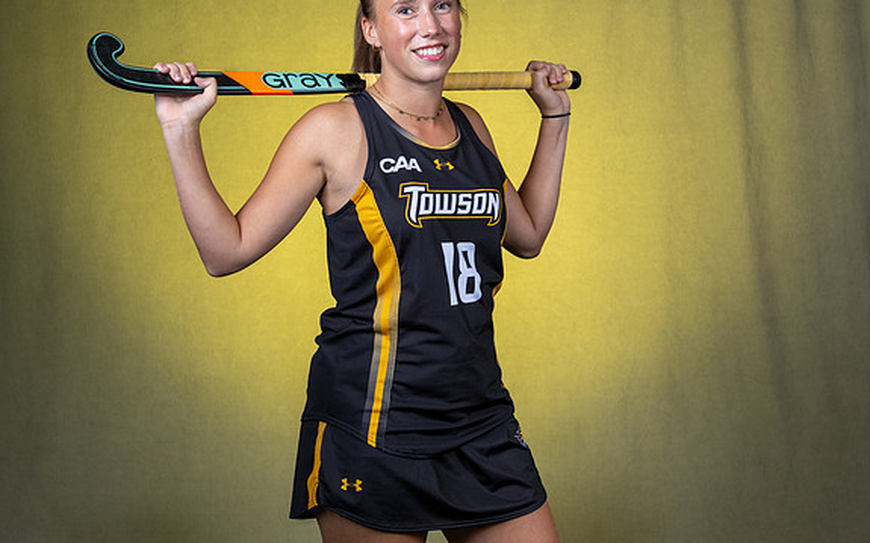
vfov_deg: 16.3
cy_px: 234
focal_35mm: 80
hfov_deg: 25.8
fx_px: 1896
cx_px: 489
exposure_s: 1/160
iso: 100
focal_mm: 62
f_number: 8
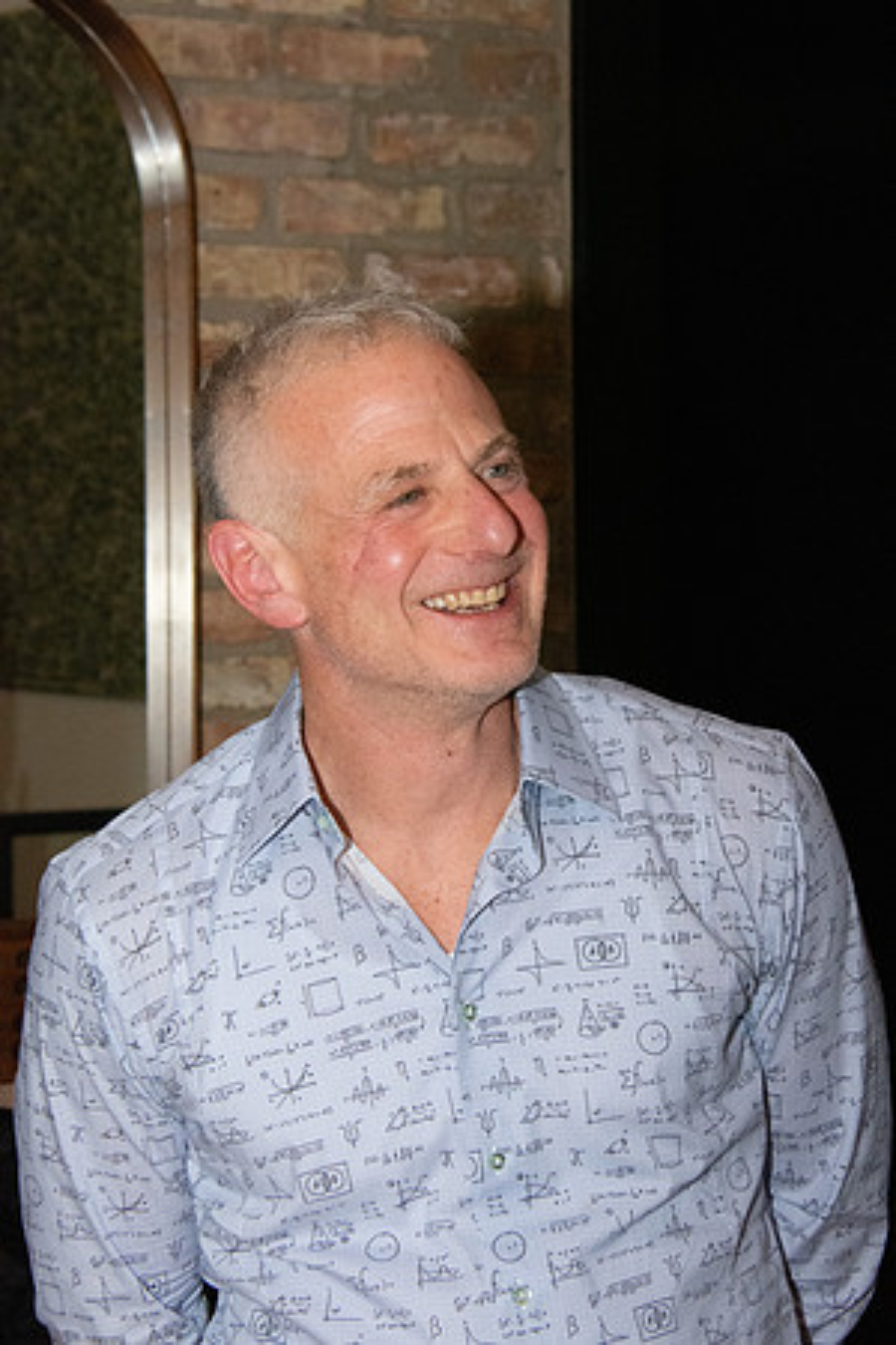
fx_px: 4368
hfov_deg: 11.7
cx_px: 448
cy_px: 672
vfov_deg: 17.5
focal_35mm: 117
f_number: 10
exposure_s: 1/200
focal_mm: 78
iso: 5000
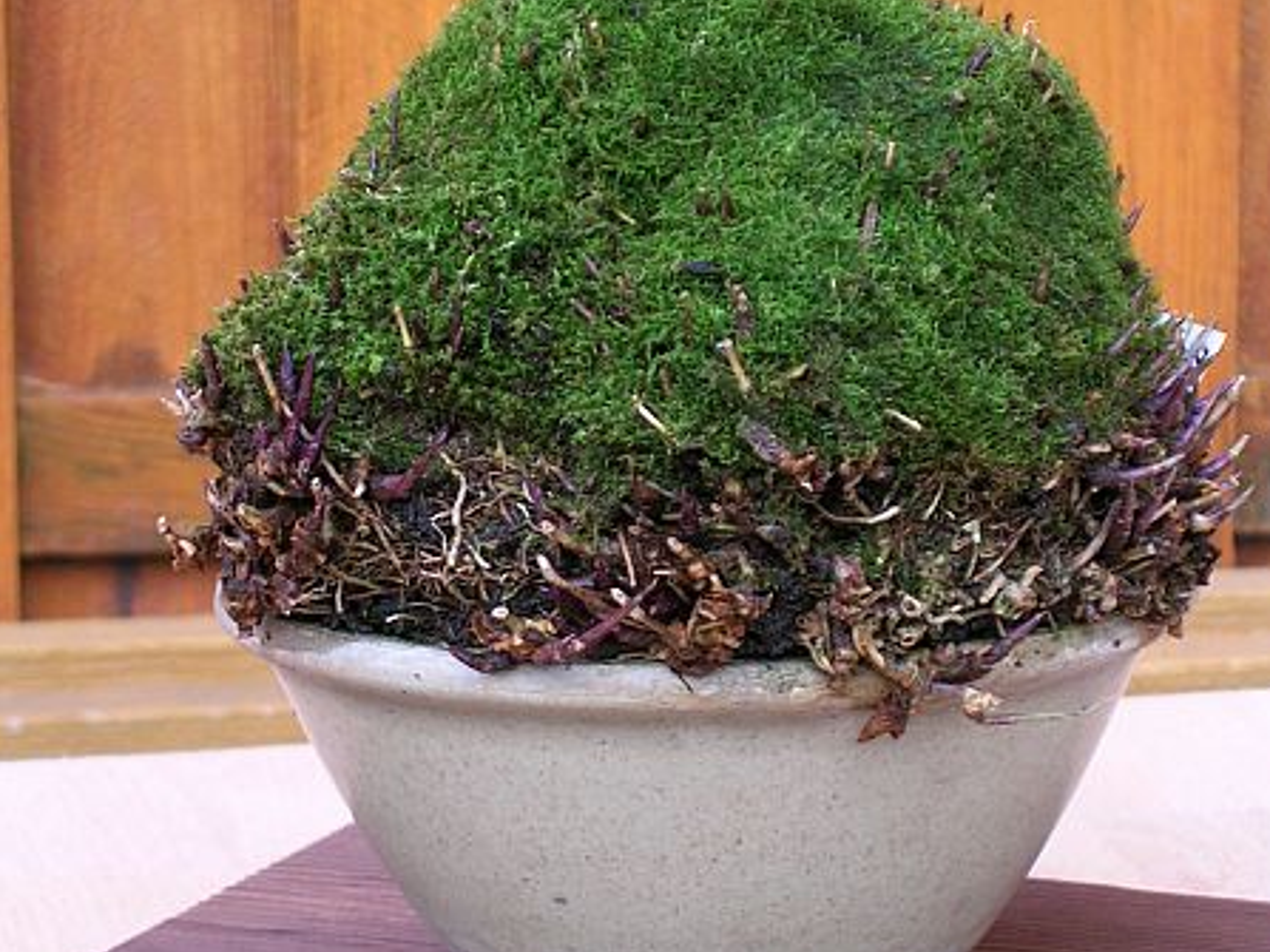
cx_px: 634
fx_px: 5172
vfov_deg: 10.5
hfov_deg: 14.0
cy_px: 477
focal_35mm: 141
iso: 50
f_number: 4.9
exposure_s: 1/59.8
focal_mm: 16.2
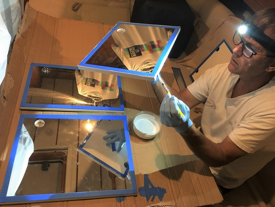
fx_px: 231
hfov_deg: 61.6
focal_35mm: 29
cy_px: 104
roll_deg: -17.3
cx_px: 138
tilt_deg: -41.8
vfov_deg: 48.3
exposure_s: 1/20
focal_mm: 4.15
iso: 200
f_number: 2.2
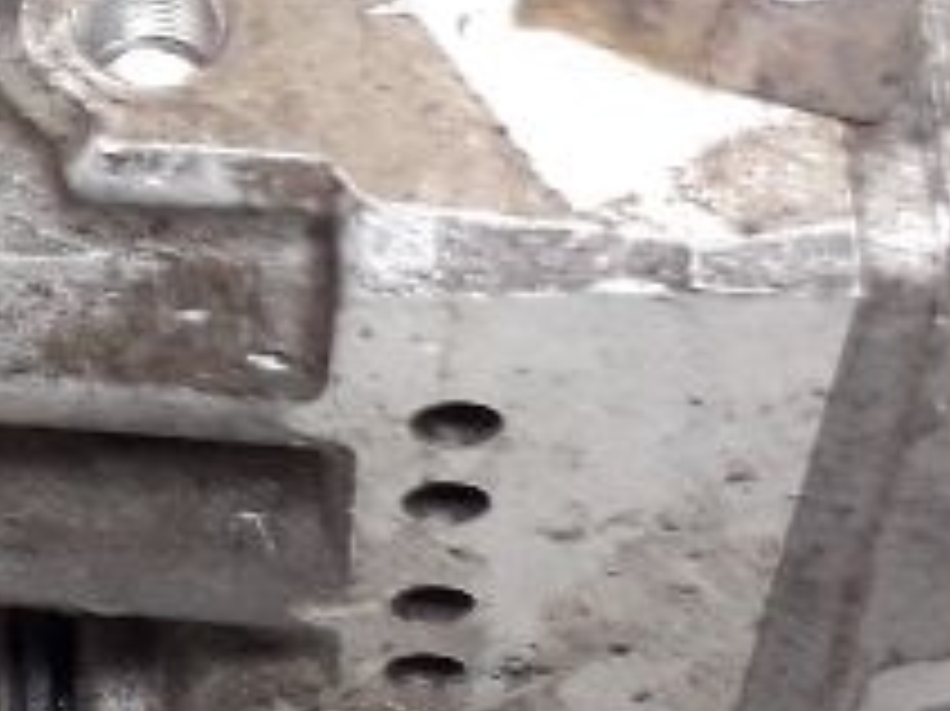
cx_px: -149
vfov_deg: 11.2
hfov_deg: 14.6
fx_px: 3593
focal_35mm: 131
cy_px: 45
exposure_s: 1/24
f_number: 1.9
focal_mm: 3.6
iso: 200
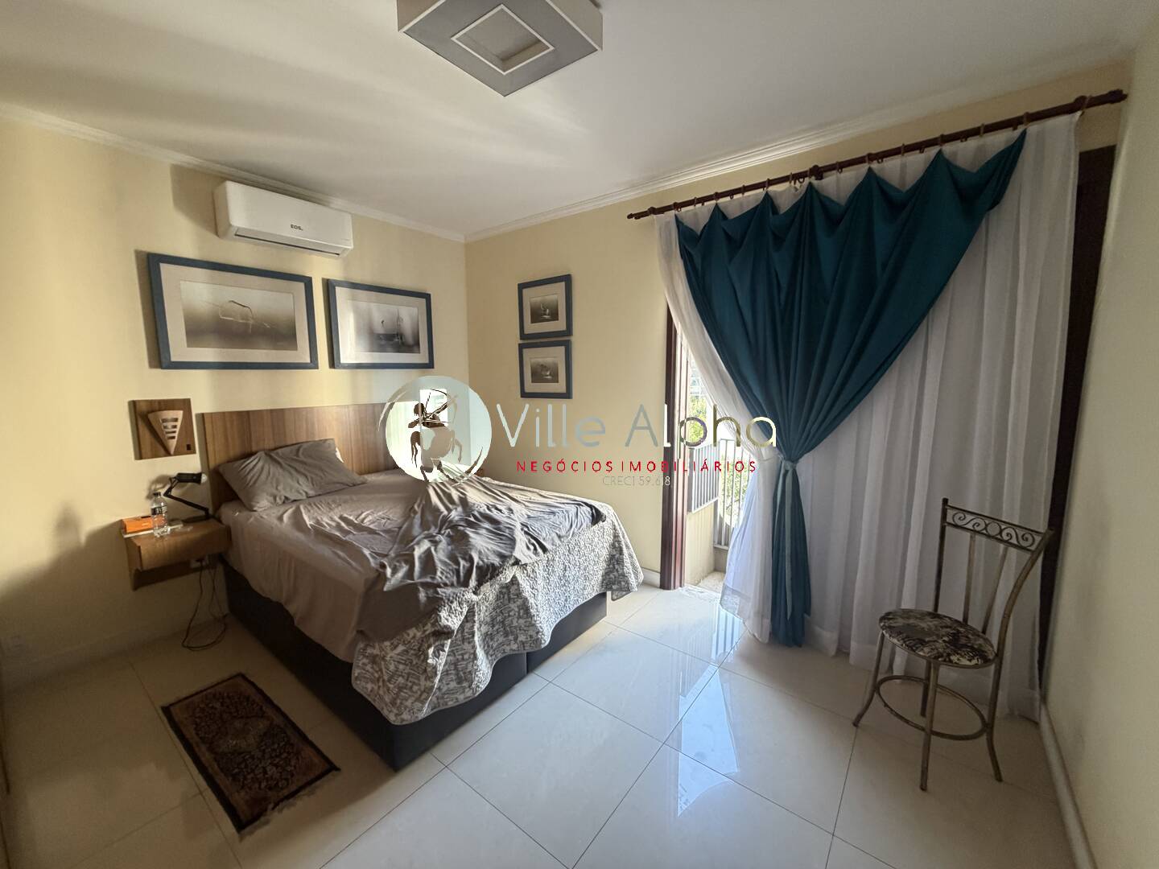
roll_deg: +1.2
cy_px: 434
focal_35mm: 14
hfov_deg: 102.1
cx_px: 580
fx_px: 469
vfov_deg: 85.7
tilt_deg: -8.7
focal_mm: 2.22
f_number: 2.2
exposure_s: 1/60
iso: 320
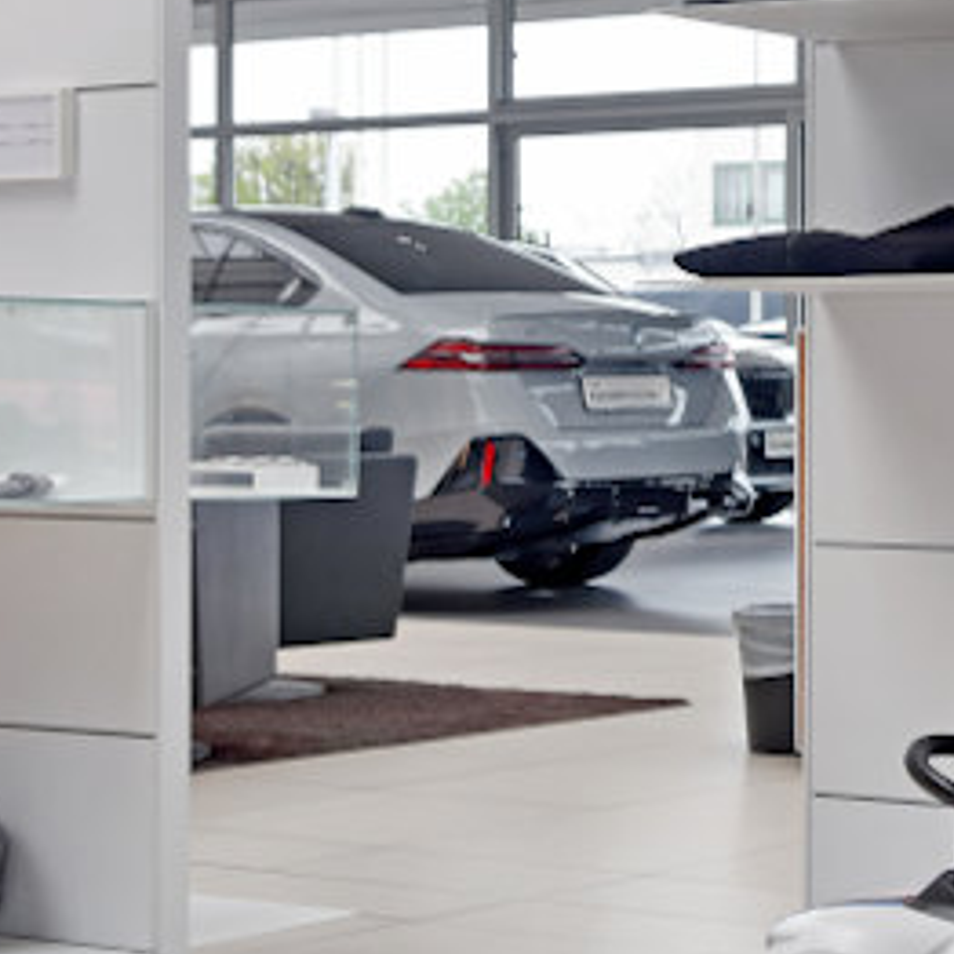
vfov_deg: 20.9
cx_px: 699
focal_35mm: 83
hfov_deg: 20.7
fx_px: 2588
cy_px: 477
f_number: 5.6
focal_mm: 32
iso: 200
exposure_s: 1/45
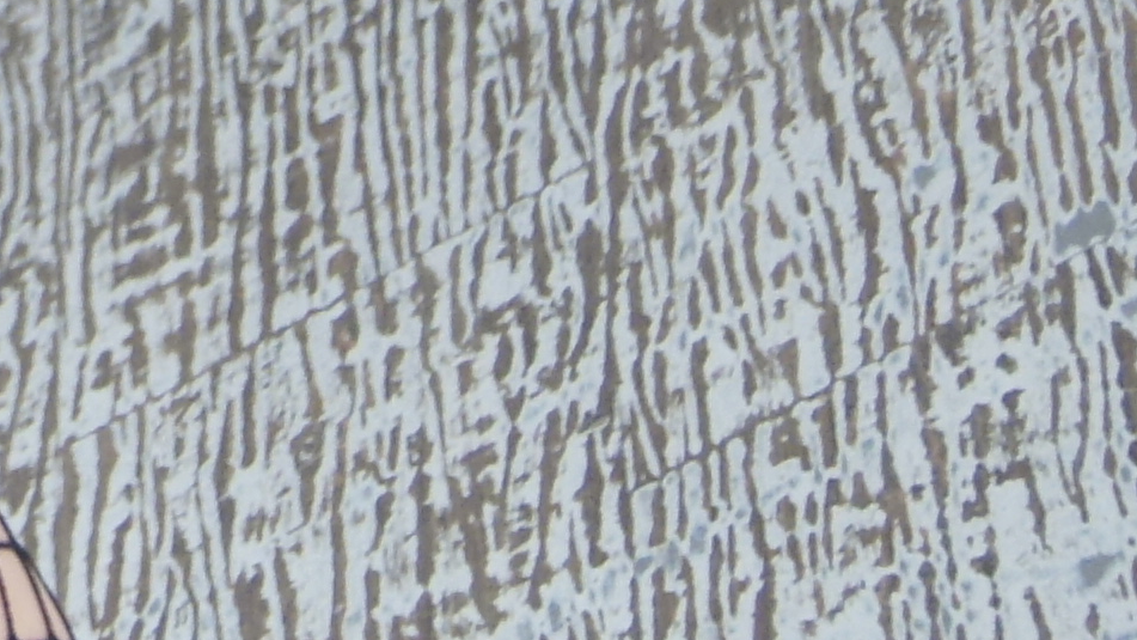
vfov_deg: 4.1
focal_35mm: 284
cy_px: -1306
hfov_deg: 7.4
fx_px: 8553
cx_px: -1025
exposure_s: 1/125
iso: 800
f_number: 5
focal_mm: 35
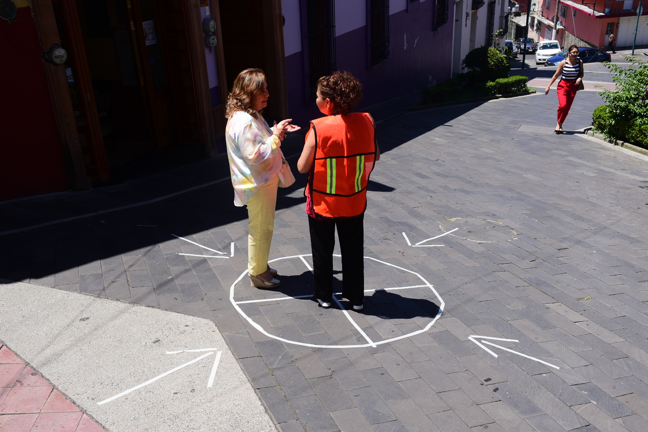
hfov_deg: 54.4
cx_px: 324
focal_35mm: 35
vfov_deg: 37.9
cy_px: 216
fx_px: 630
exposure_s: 1/320
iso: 100
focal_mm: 35
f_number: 8
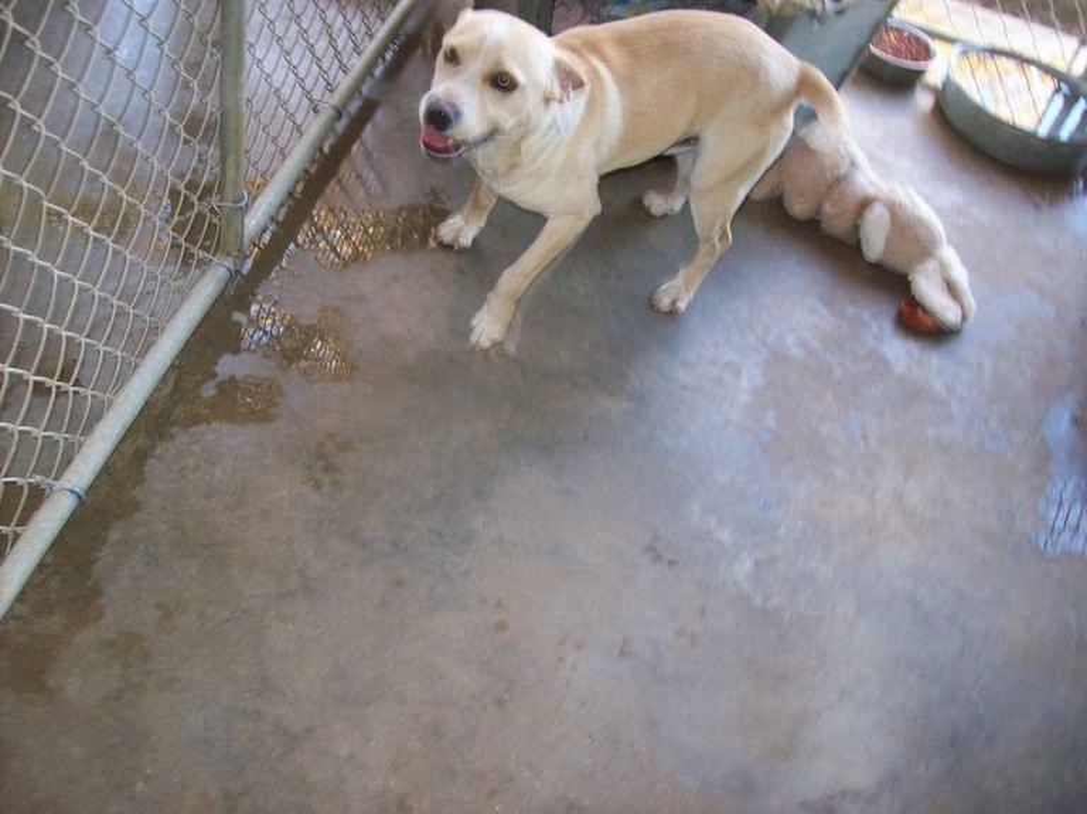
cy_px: 407
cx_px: 544
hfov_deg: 51.4
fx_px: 1130
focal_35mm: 36
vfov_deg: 39.6
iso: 200
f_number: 2.7
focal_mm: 6
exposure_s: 1/64
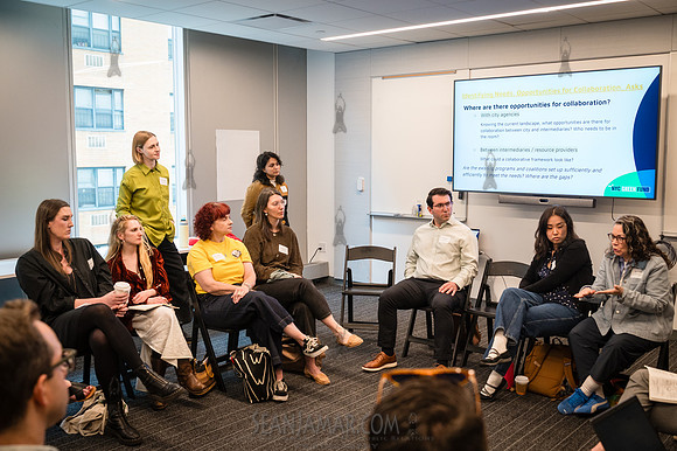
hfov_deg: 54.0
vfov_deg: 37.5
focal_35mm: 35
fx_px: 664
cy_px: 226
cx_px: 338
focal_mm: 35
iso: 2000
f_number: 4
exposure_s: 1/160
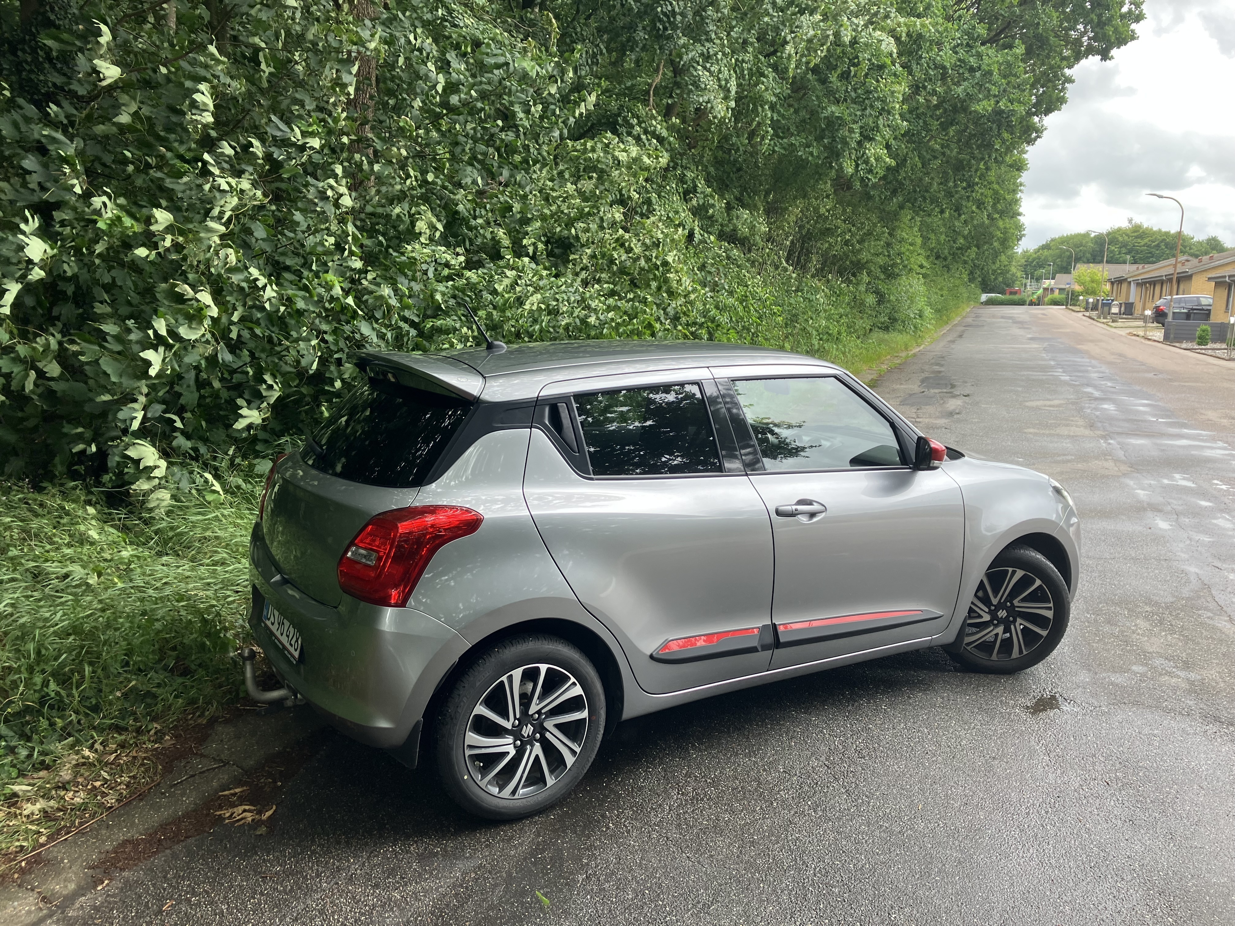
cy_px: 463
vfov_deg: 49.7
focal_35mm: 28
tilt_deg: -9.6
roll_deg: -1.8
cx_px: 618
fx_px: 999
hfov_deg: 63.4
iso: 20
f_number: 1.8
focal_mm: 3.99
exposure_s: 1/122
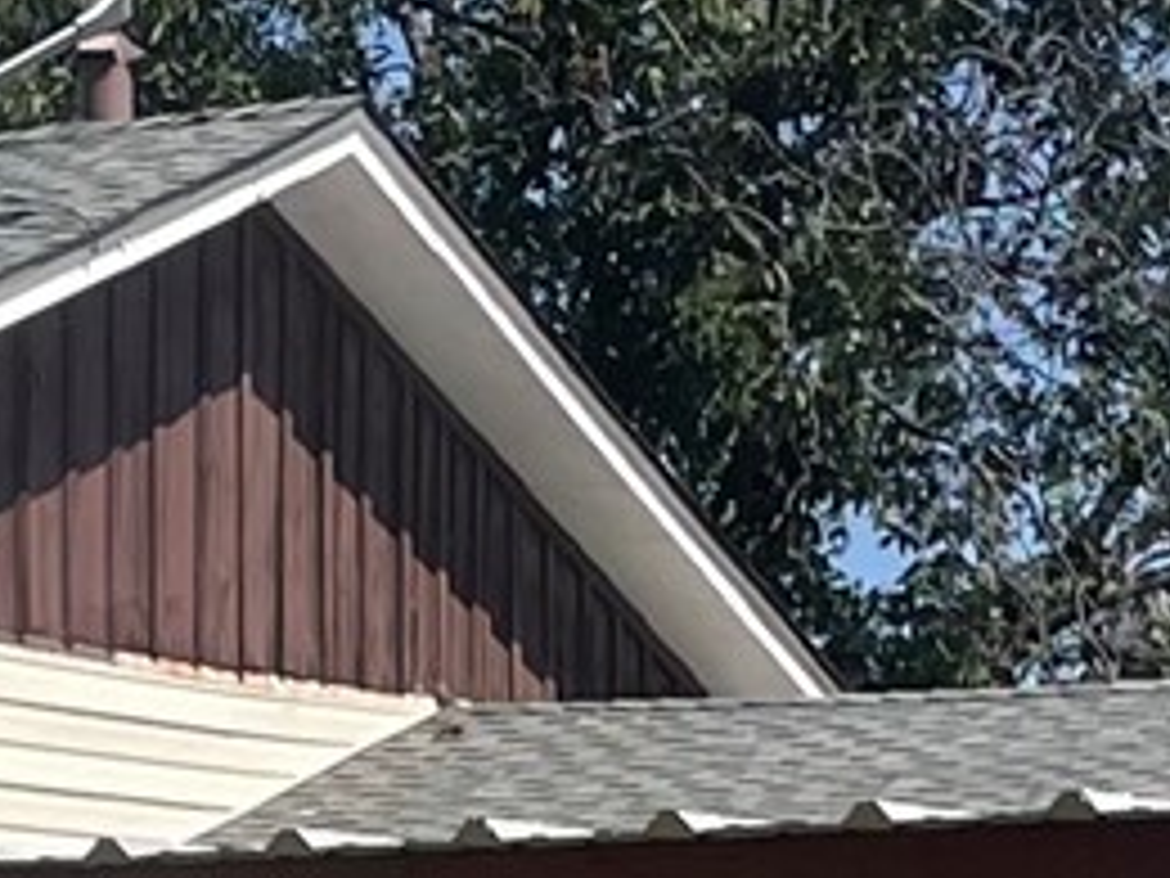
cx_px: -171
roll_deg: +0.7
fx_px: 6929
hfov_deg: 9.5
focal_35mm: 205
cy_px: 2139
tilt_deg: -7.6
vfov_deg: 6.8
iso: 32
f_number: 1.6
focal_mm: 4.2
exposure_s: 1/4000
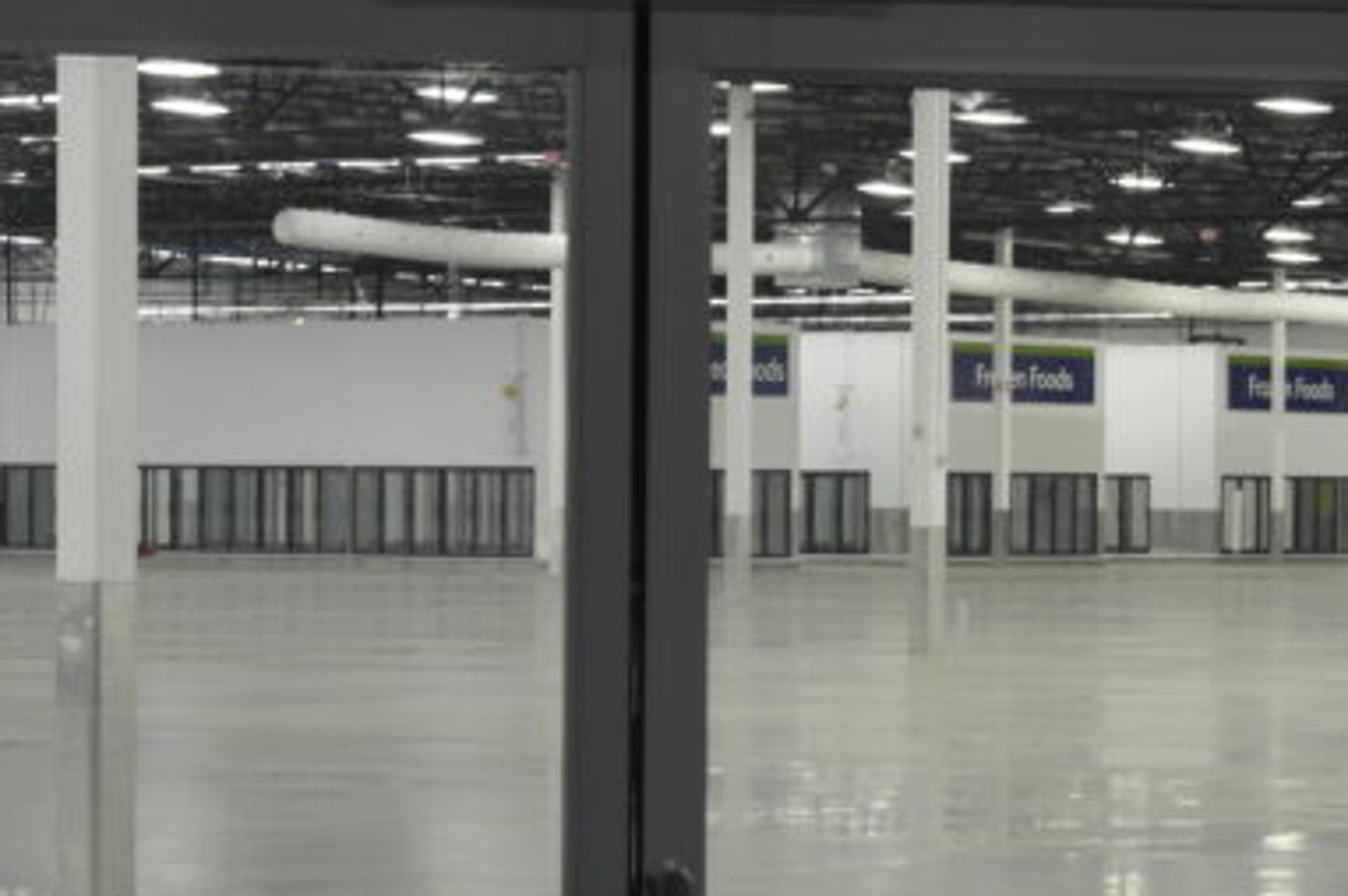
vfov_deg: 8.8
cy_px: 667
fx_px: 5799
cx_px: 1041
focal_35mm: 155
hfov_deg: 13.2
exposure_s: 1/40
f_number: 5.6
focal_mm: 50
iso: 800
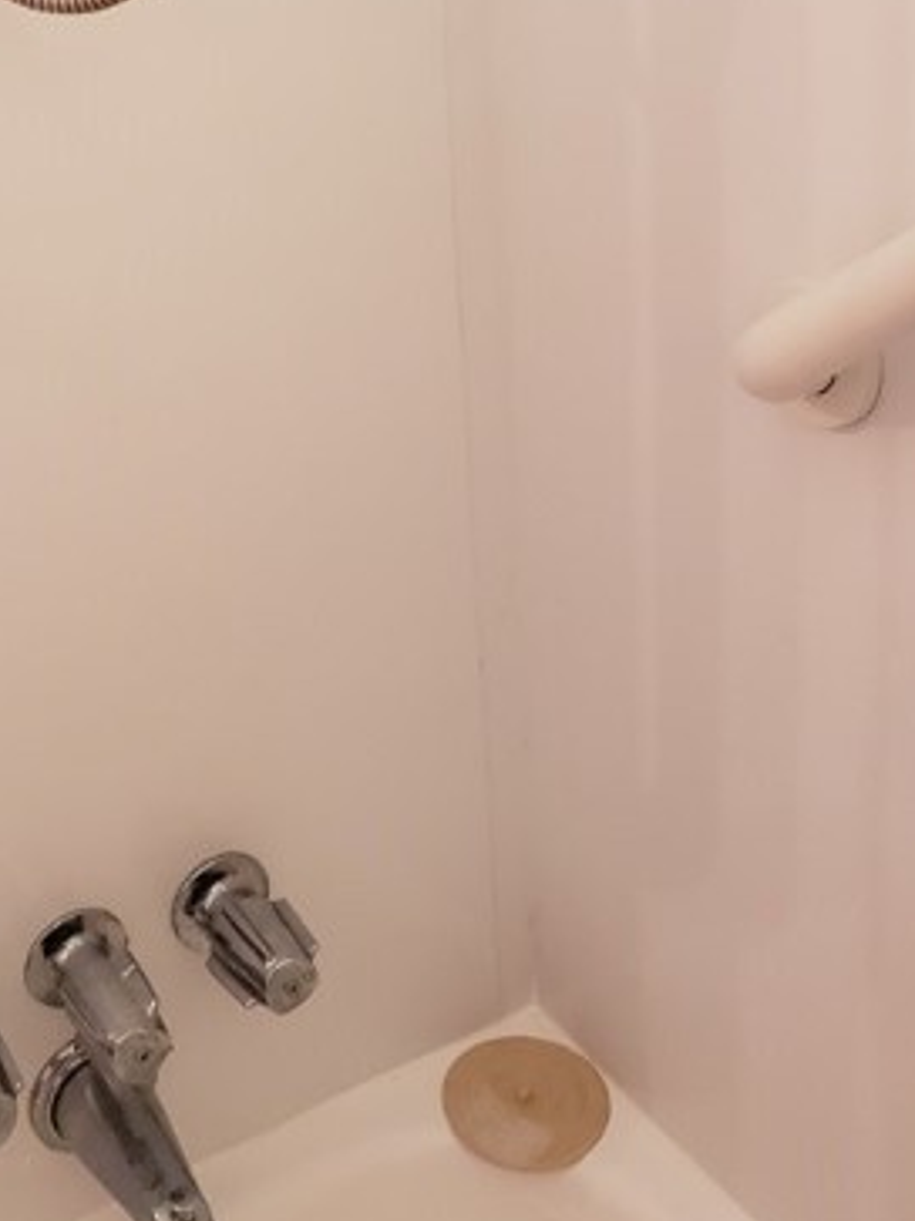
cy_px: 168
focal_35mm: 55
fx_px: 1940
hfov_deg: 25.5
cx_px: 44
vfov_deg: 33.5
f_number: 2.4
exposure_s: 1/17
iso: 250
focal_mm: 4.3
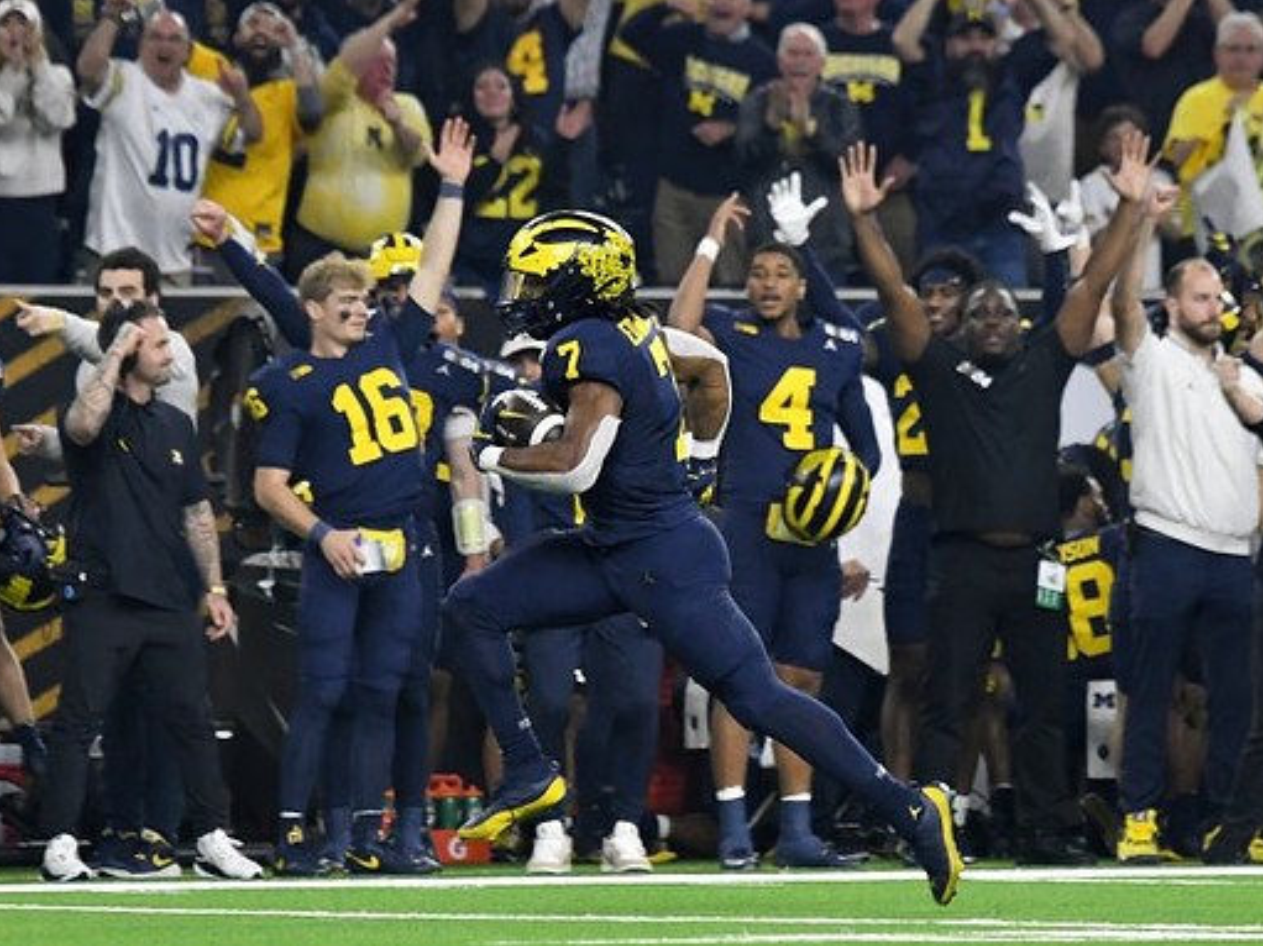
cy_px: 472
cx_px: 623
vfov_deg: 3.2
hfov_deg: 4.3
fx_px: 16707
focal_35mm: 458
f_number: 5.6
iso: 6400
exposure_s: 1/1000
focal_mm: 280
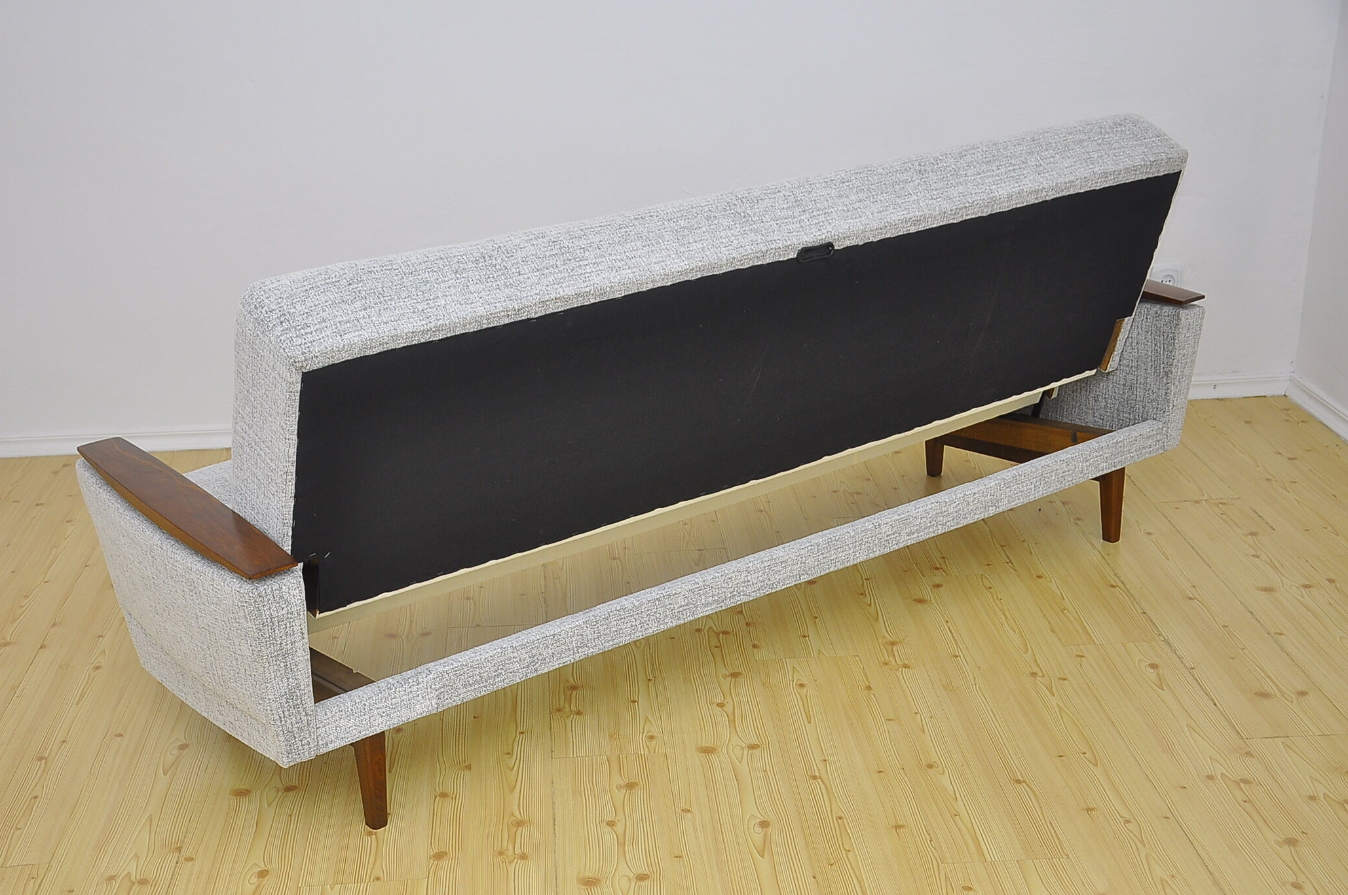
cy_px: 443
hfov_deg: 39.6
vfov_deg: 26.9
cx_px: 647
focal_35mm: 50
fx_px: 1870
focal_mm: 32
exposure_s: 1/125
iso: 400
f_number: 4.2
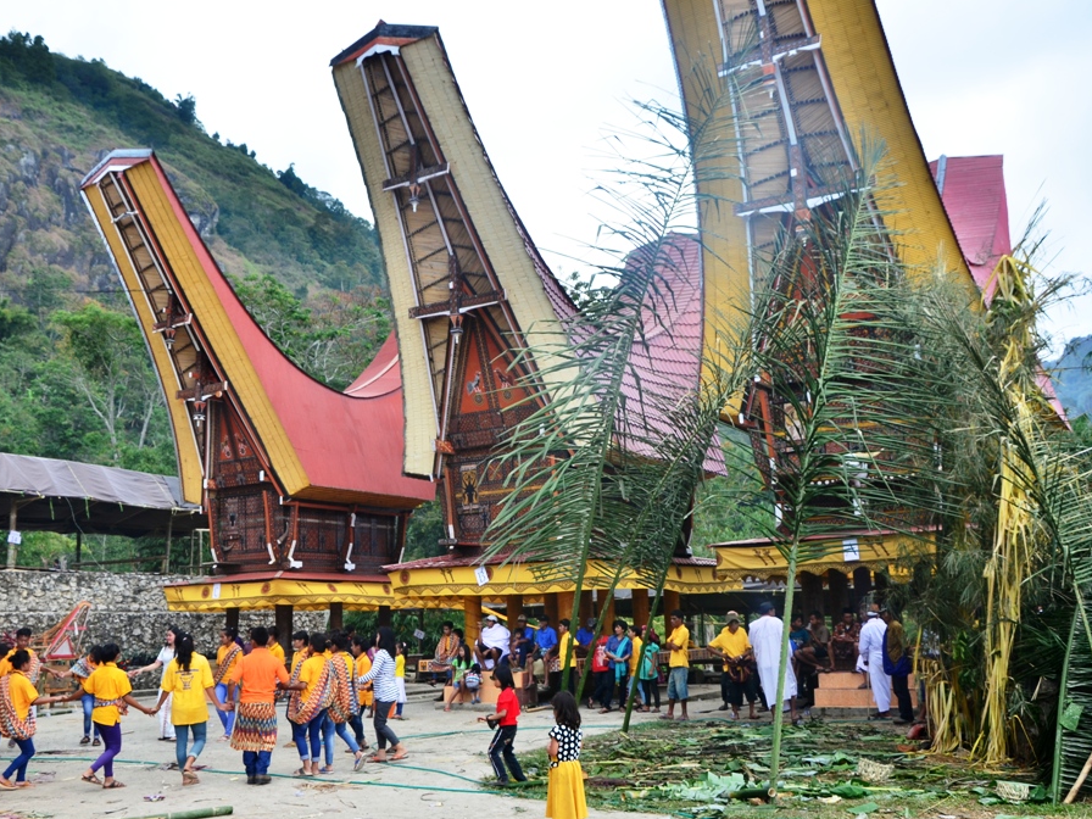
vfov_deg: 41.2
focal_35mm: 35
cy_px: 407
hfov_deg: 53.1
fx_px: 1090
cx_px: 489
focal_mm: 21
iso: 200
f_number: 8
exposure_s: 1/125
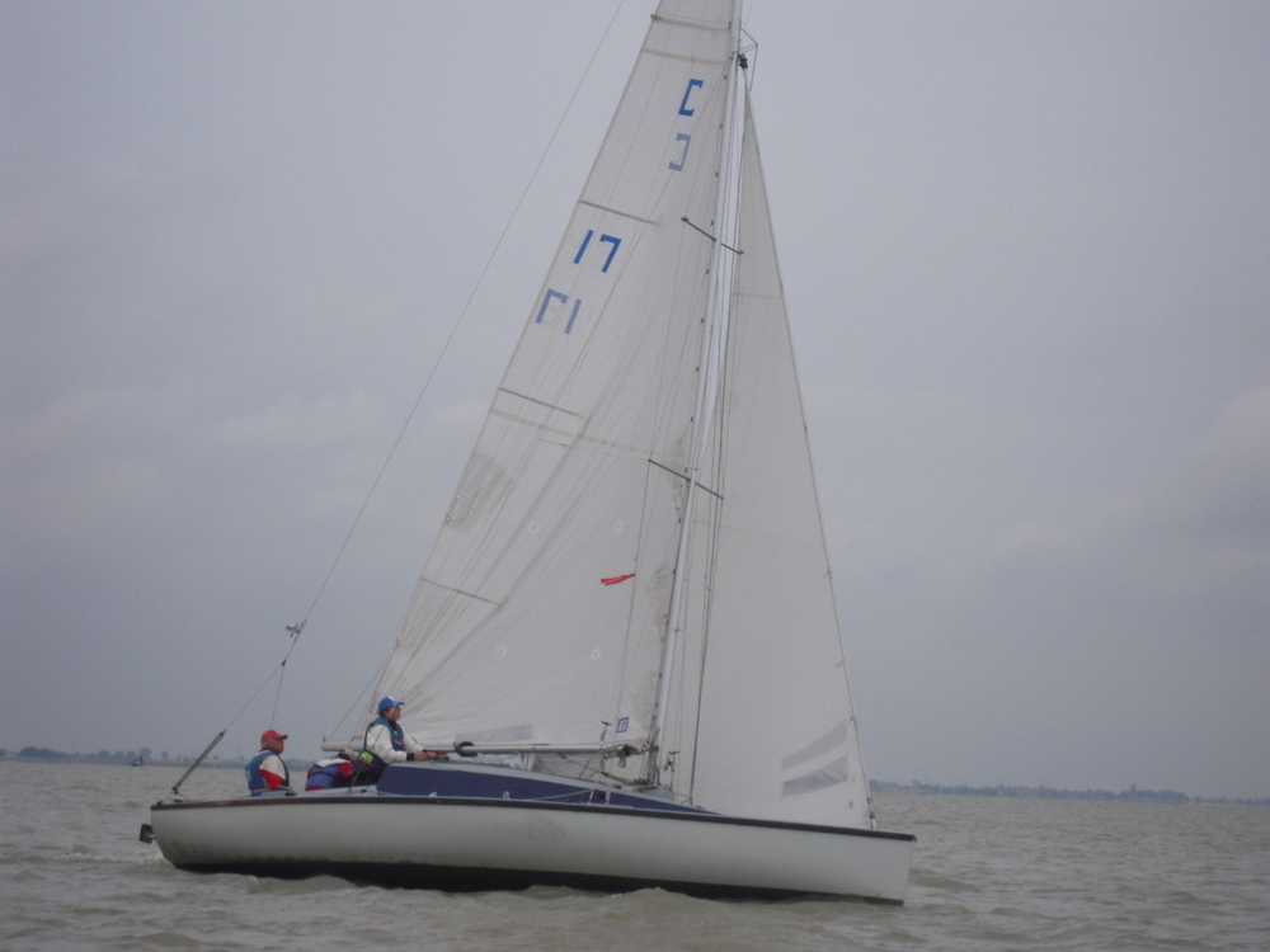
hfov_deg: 17.6
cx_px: 635
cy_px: 476
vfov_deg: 13.2
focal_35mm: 112
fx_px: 4109
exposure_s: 1/250
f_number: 5.8
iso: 100
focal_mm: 20
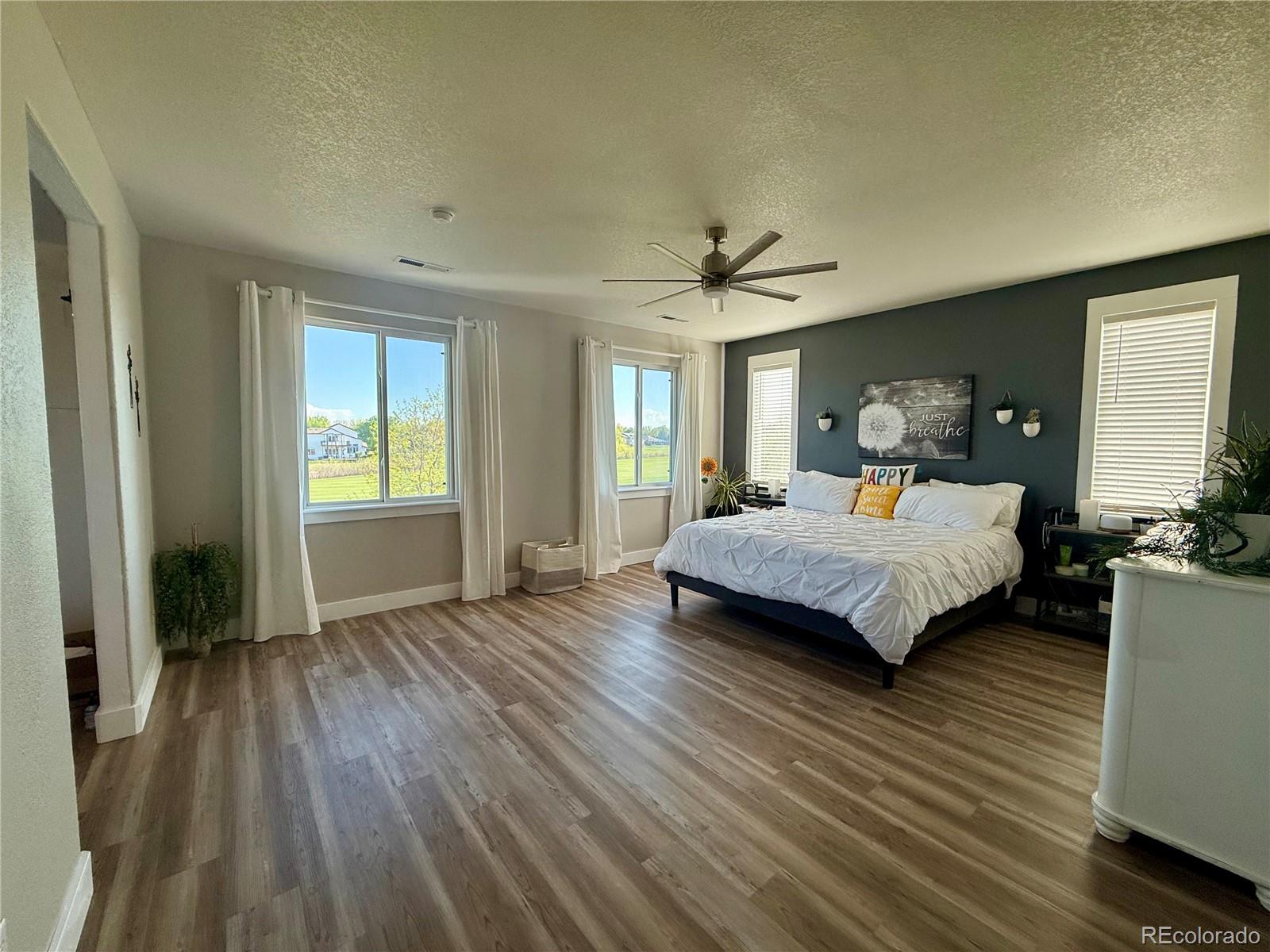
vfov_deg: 85.7
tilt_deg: -3.7
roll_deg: -0.3
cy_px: 476
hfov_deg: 102.1
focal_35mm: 14
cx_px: 635
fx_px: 514
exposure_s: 1/146
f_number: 2.2
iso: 64
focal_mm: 2.22
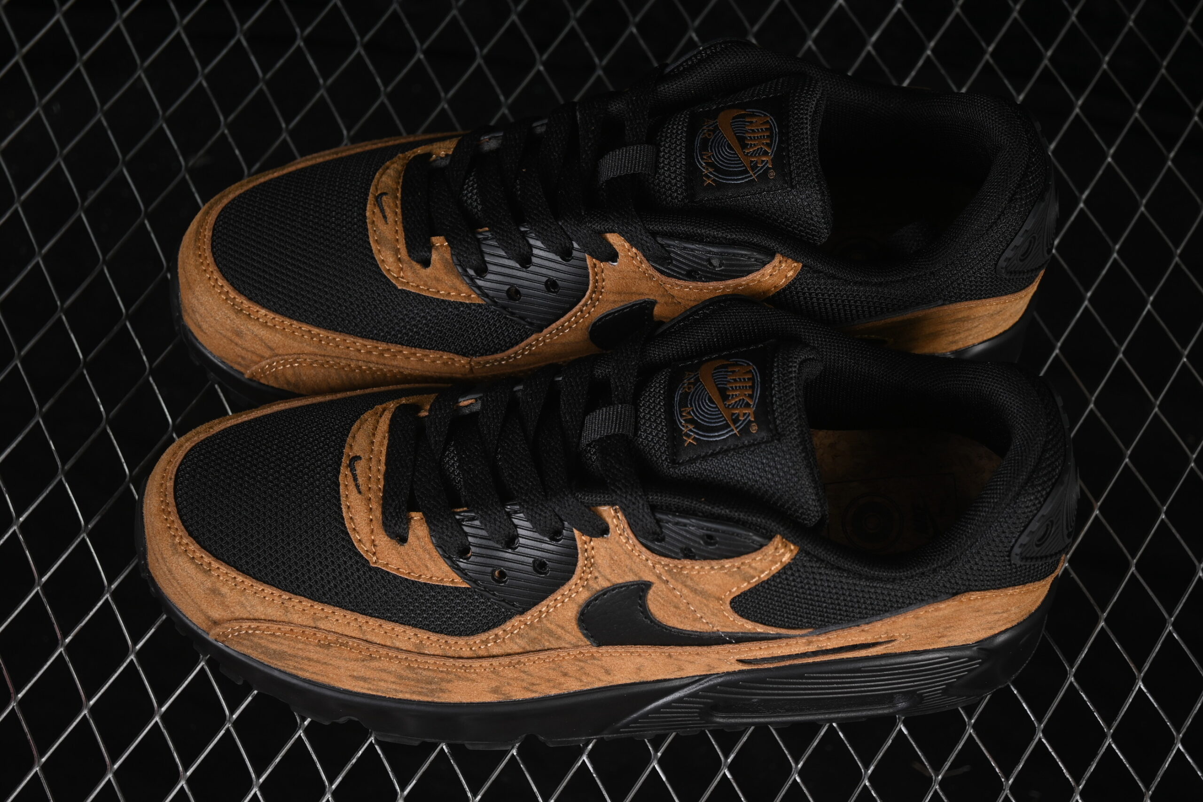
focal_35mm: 75
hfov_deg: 27.0
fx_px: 2506
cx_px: 602
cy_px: 401
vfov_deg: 18.2
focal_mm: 50
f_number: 6.3
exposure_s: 1/60
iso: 160
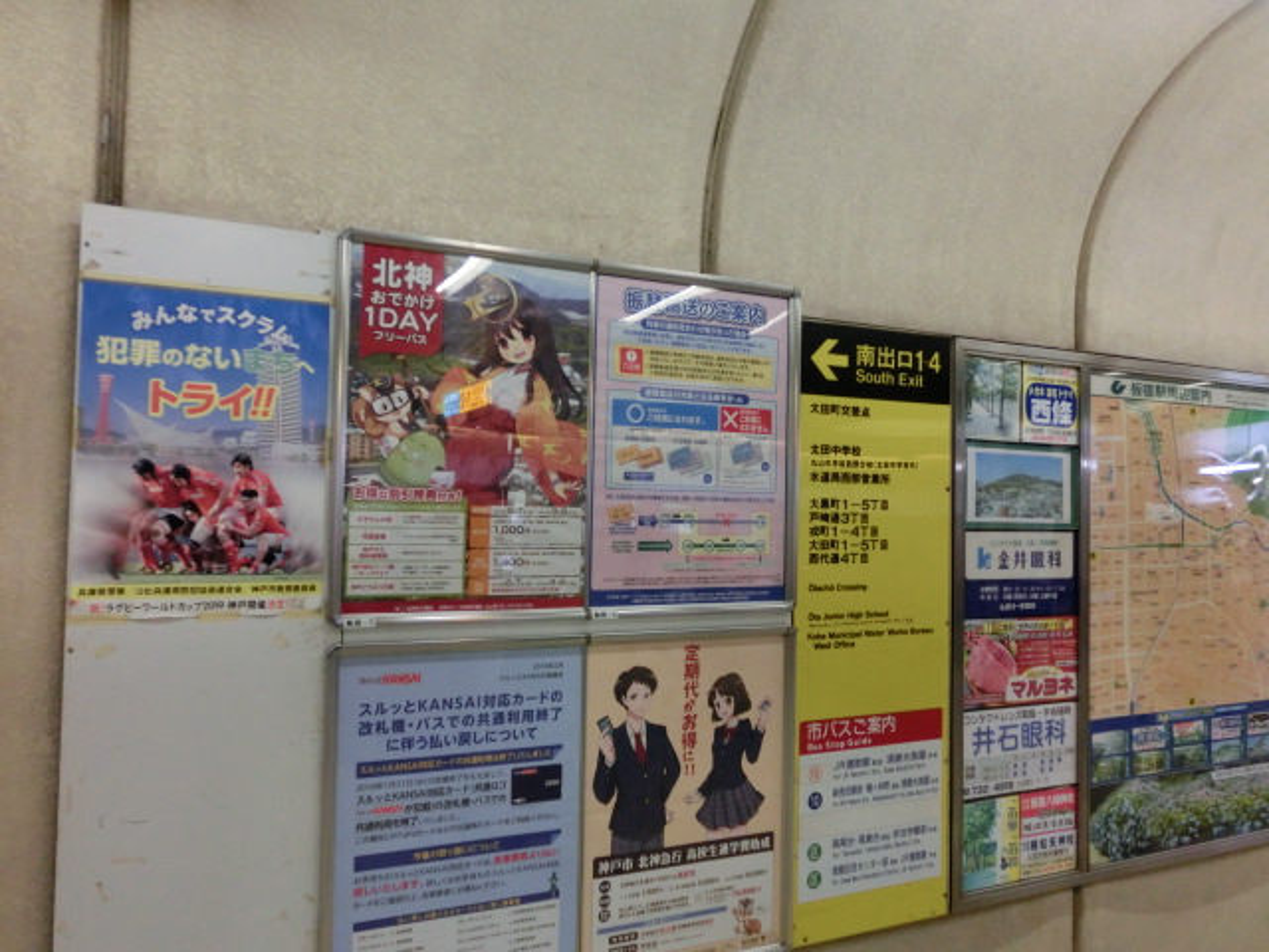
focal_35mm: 28
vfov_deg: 49.7
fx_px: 1026
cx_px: 634
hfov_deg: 63.4
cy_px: 476
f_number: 3
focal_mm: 5
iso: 400
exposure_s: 1/125
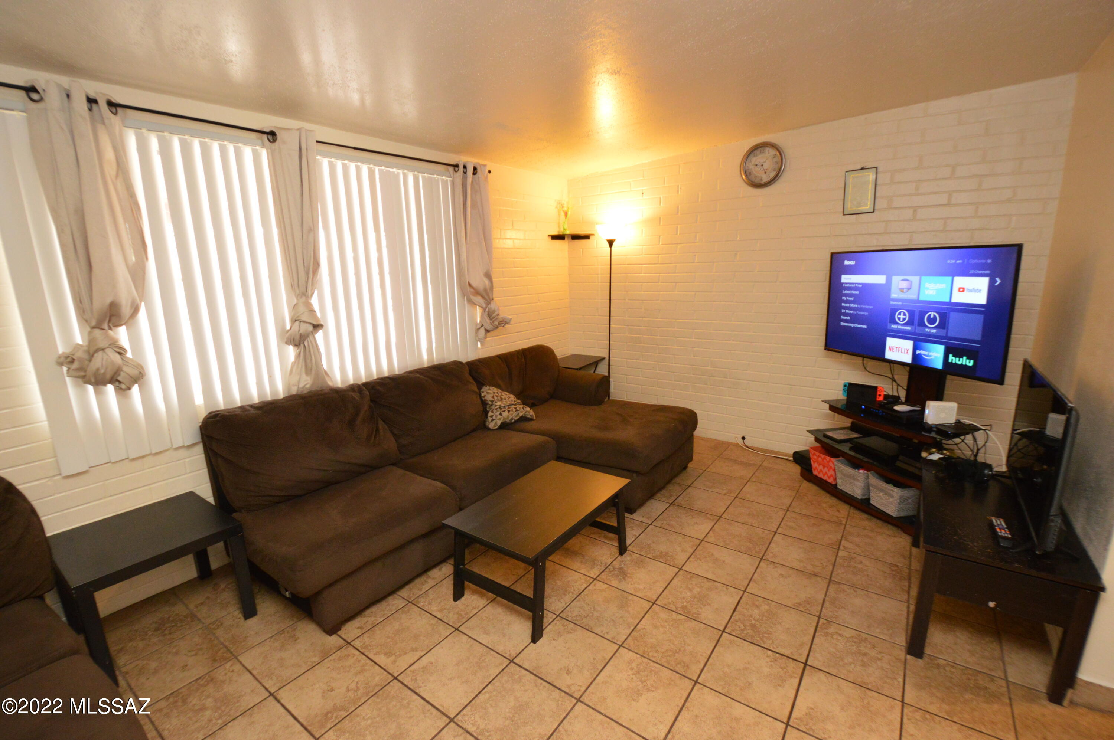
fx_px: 464
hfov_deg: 100.4
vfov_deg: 77.2
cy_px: 370
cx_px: 557
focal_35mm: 15
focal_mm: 10
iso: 1800
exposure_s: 1/60
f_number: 4
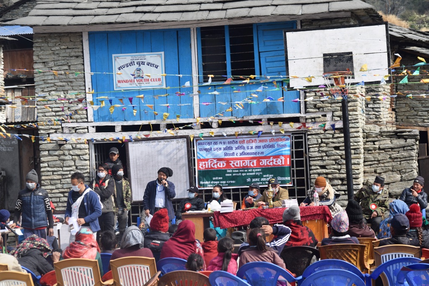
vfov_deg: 10.8
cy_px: 143
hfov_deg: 16.1
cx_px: 214
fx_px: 1519
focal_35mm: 128
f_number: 9
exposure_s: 1/320
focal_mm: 85
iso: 200
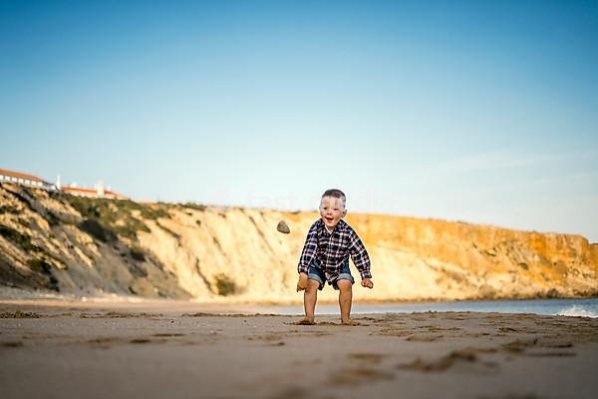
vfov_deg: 27.0
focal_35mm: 50
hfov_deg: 39.6
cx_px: 299
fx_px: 830
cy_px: 200
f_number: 1.8
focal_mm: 50
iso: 400
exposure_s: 1/8000
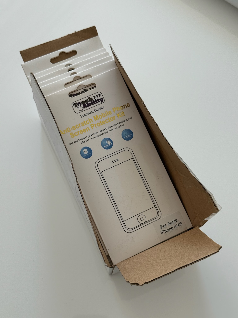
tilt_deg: -68.8
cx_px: 119
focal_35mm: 48
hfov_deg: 30.3
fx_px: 440
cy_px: 159
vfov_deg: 39.7
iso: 80
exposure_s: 1/189
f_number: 1.78
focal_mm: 6.76
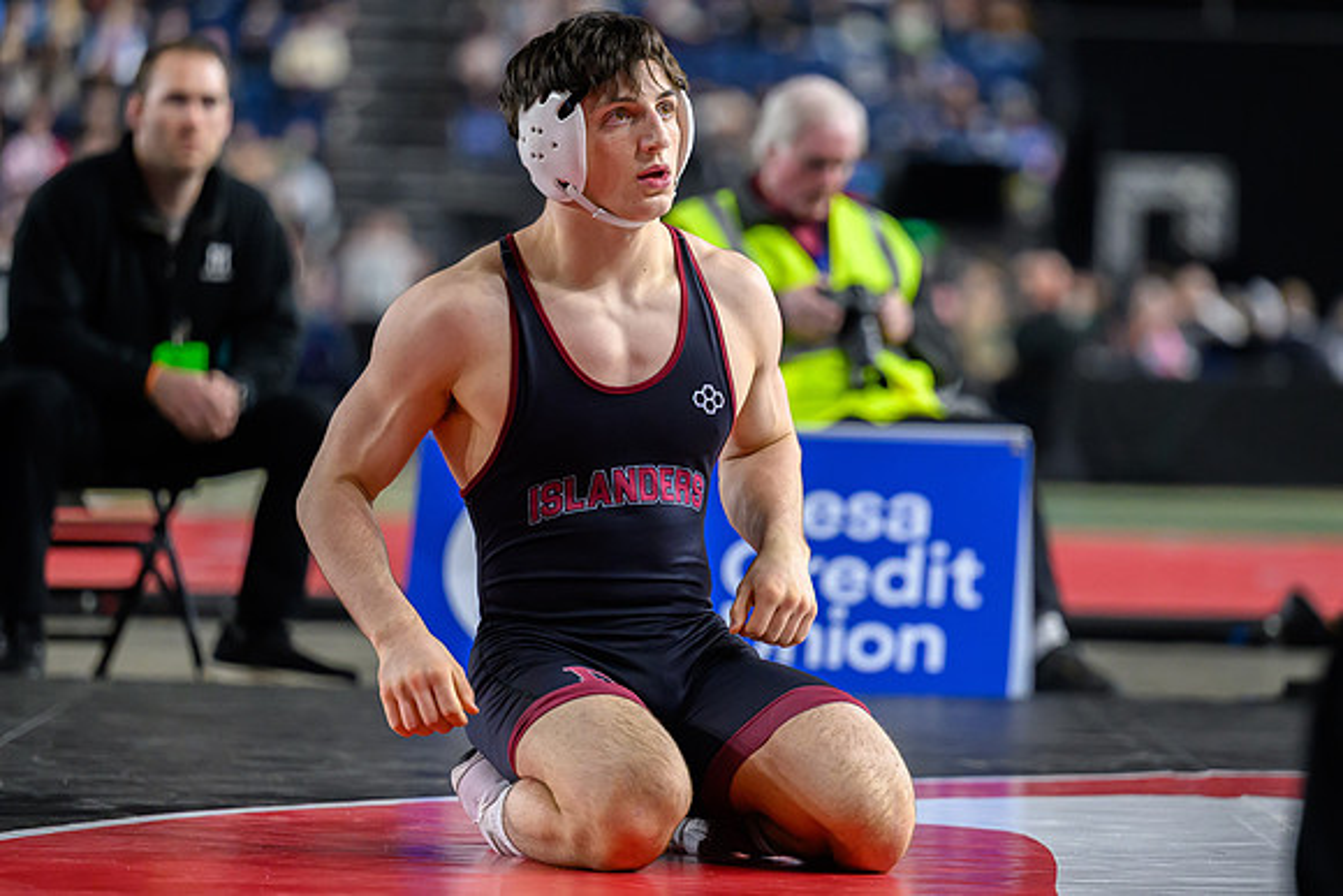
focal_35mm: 228
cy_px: 456
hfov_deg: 9.0
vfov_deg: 6.0
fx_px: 8493
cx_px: 654
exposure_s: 1/800
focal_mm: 165
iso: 3200
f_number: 2.8
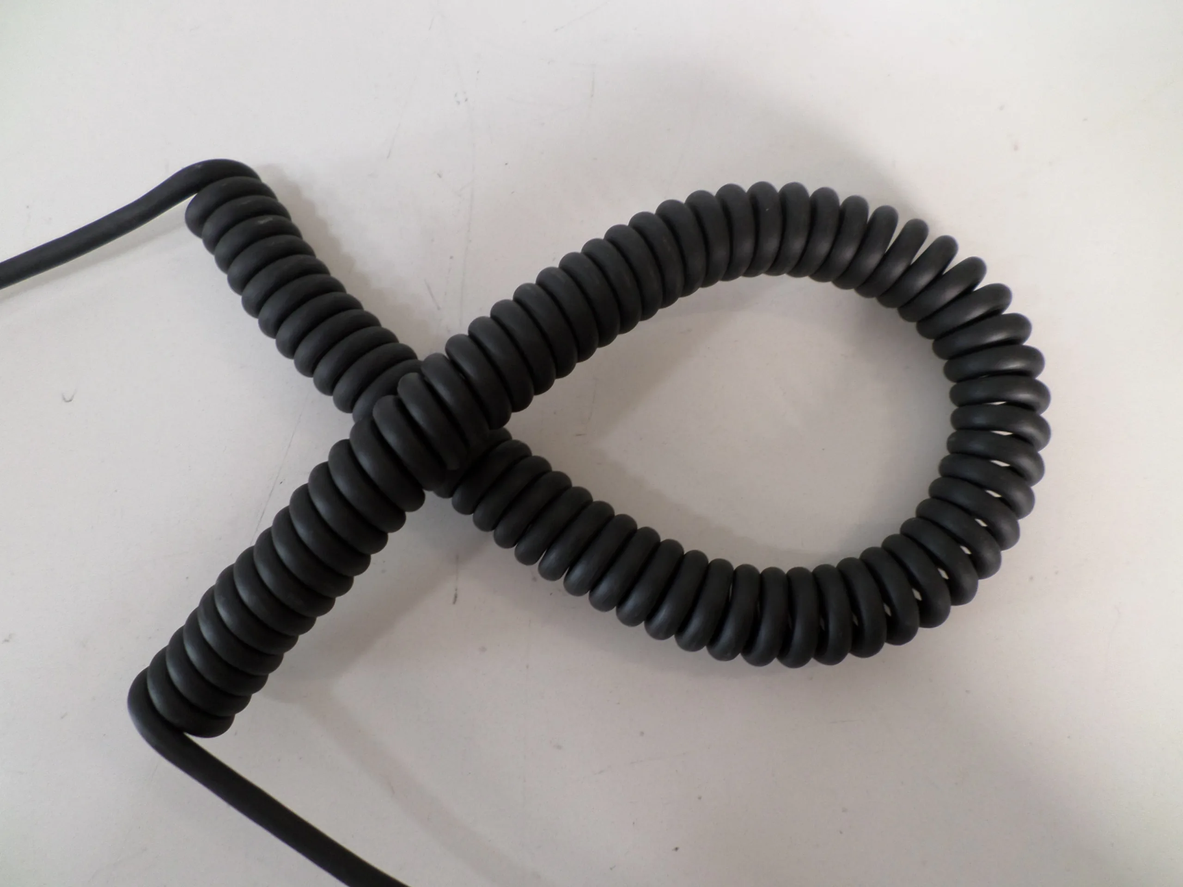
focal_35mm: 25
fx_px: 854
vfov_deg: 54.9
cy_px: 444
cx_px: 592
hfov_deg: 69.4
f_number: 2.5
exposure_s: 1/30
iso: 80
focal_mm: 4.5
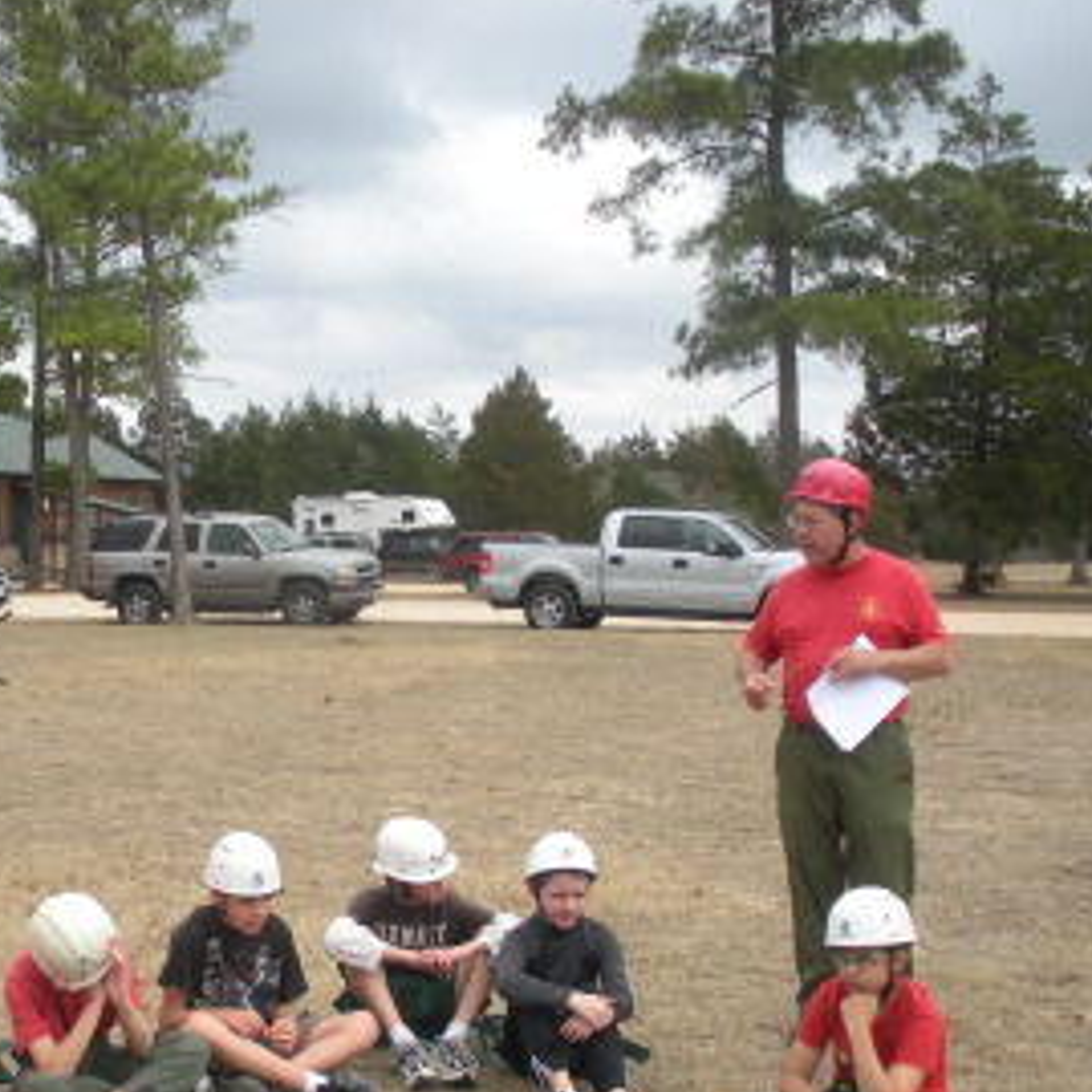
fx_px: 1927
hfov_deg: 31.3
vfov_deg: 31.5
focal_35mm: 54
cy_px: 670
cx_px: 341
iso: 88
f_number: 3.5
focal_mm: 6.3
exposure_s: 1/461
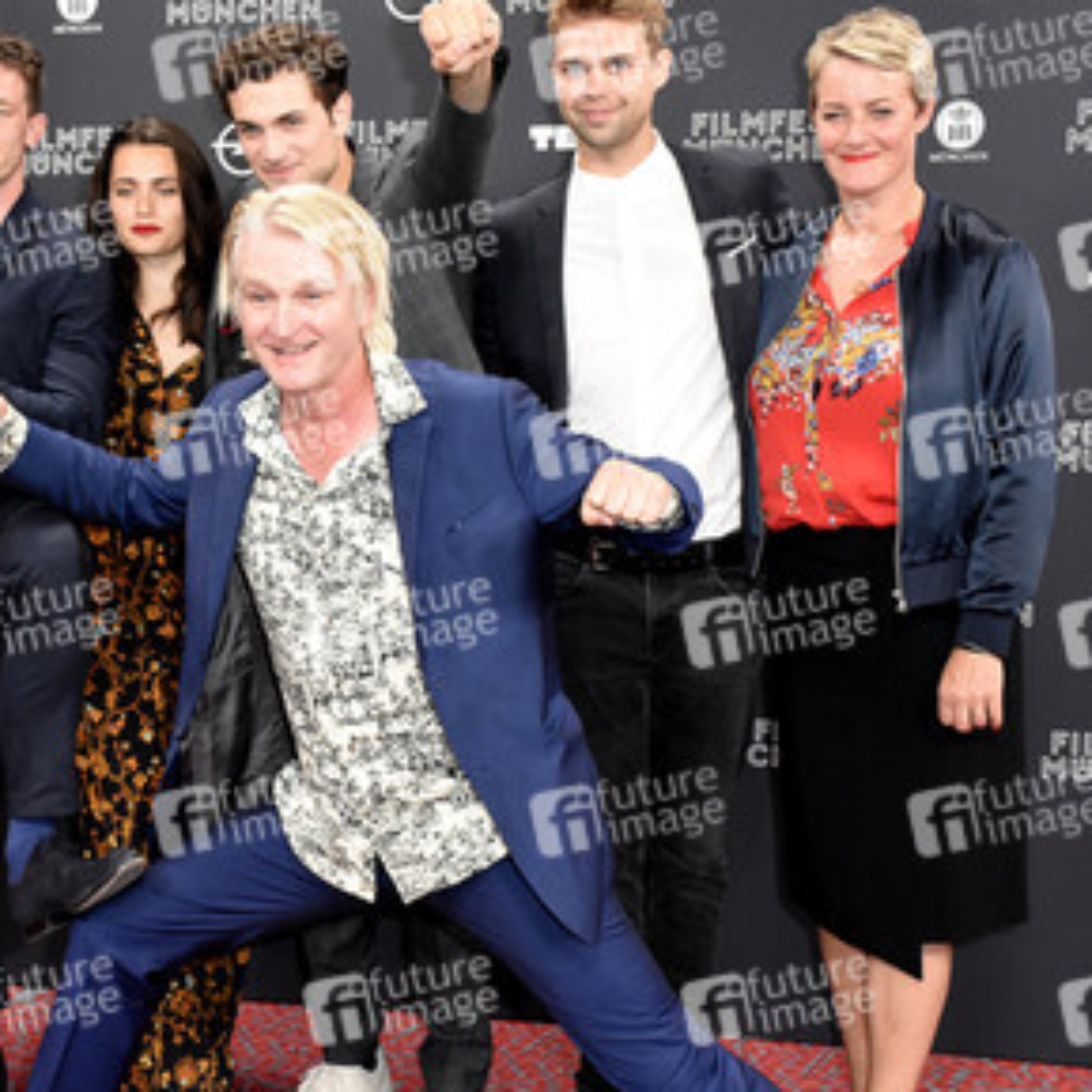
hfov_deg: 31.4
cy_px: 529
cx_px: 300
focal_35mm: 54
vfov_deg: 31.8
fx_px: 1915
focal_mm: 27
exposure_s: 1/160
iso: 1600
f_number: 6.3
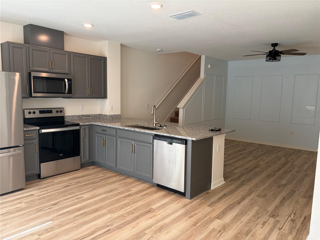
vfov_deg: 53.1
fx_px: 240
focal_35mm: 26
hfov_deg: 67.3
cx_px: 160
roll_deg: -1.3
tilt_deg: -5.9
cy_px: 120
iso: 100
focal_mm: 5.96
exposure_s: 1/120
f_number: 1.6
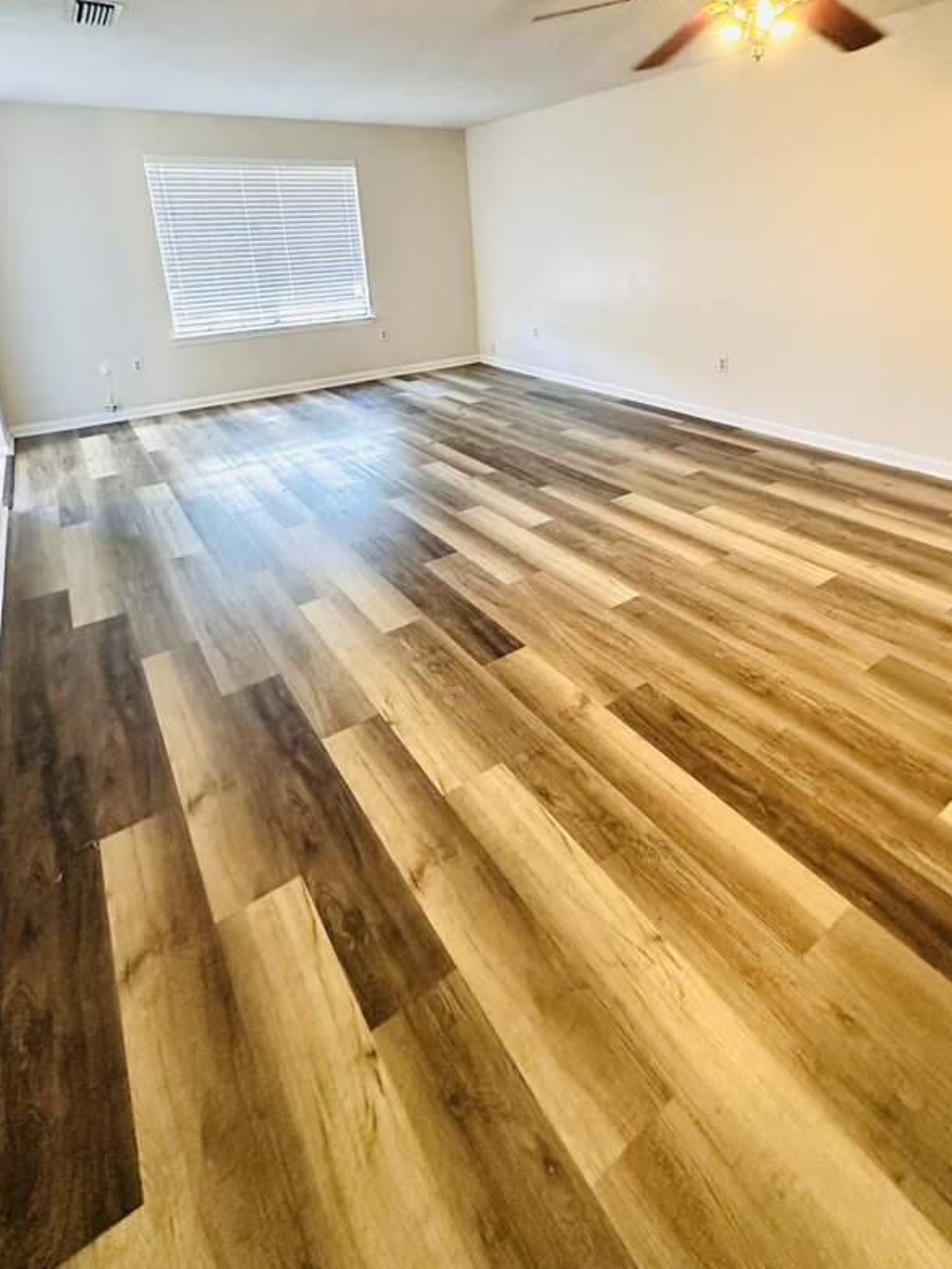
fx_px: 697
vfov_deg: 81.5
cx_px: 558
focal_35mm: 19
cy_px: 411
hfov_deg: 68.2
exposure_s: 1/60
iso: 500
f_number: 2.2
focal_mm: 2.22
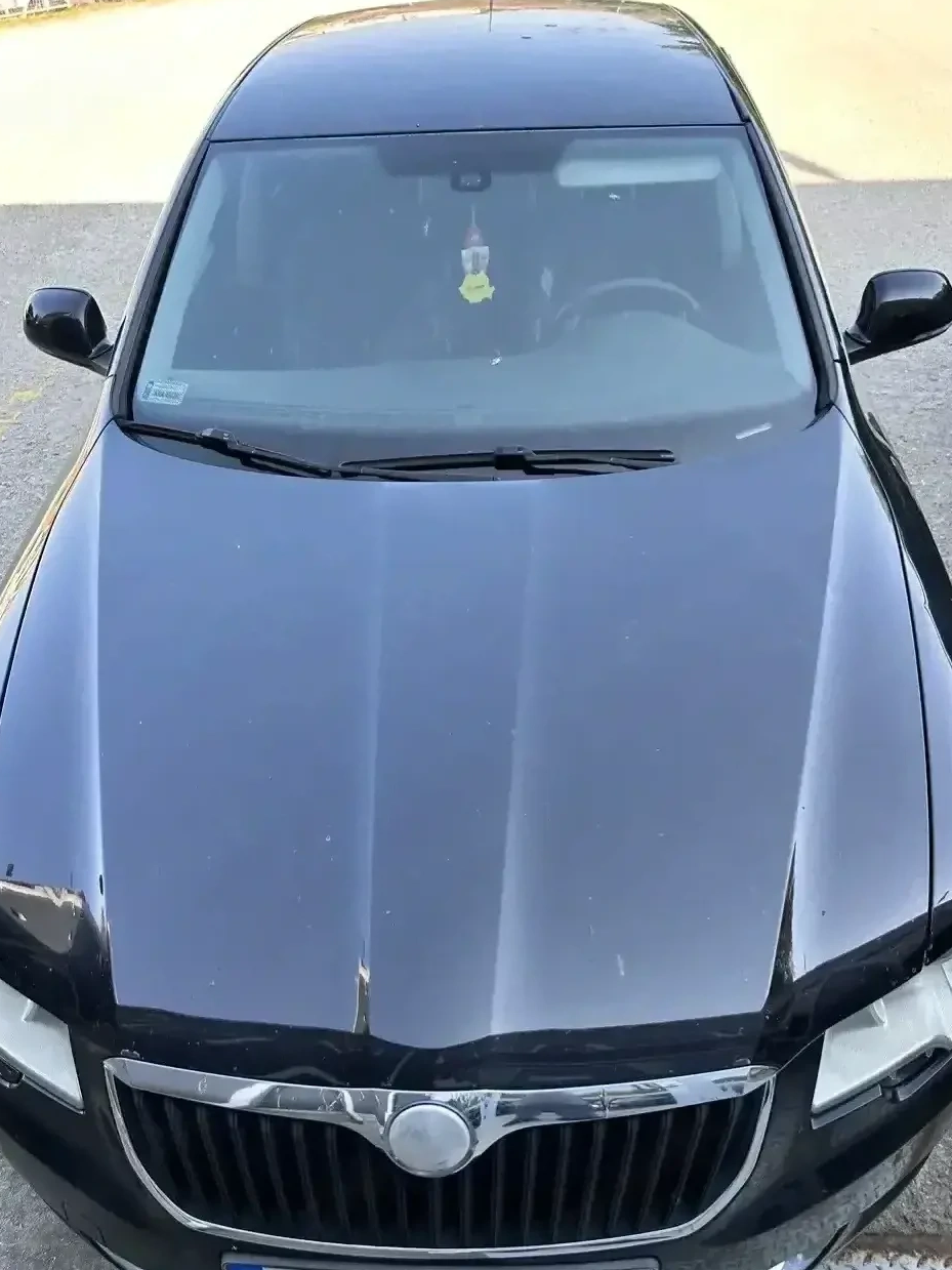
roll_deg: +2.4
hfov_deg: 49.7
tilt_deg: -39.2
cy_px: 661
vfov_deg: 63.4
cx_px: 473
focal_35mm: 28
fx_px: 1027
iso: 50
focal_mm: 5.7
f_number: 1.5
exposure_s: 1/335
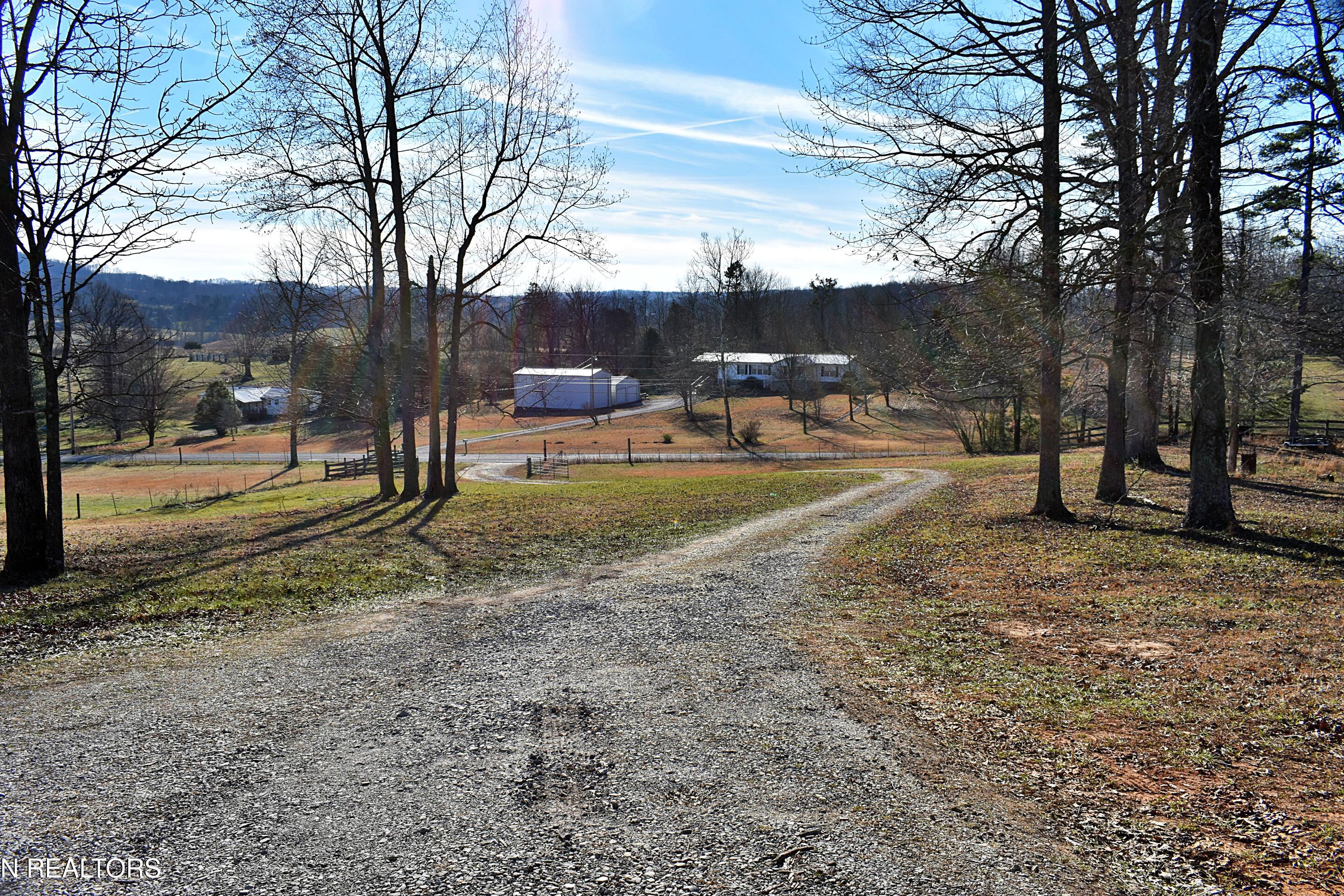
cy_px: 448
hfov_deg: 60.3
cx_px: 659
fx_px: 1157
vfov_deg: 42.3
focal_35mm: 31
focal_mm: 20
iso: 100
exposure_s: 1/320
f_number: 9
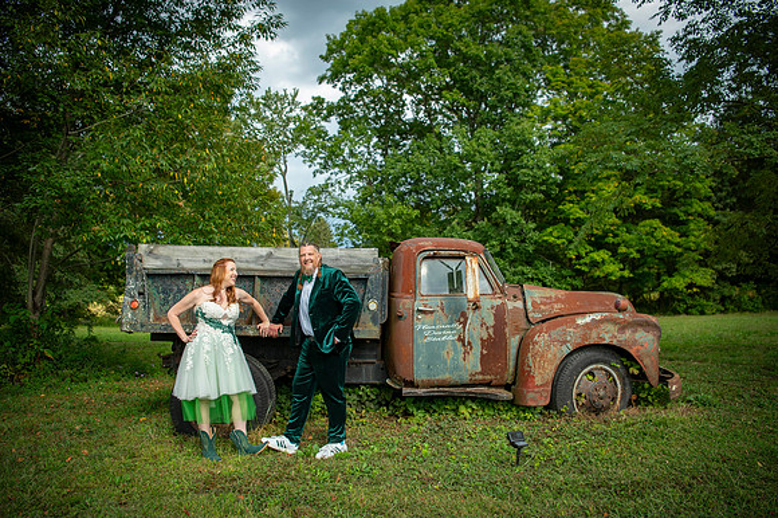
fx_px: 533
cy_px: 259
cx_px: 389
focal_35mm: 25
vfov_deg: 51.8
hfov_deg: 72.2
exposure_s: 1/1000
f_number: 2.8
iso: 400
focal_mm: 24
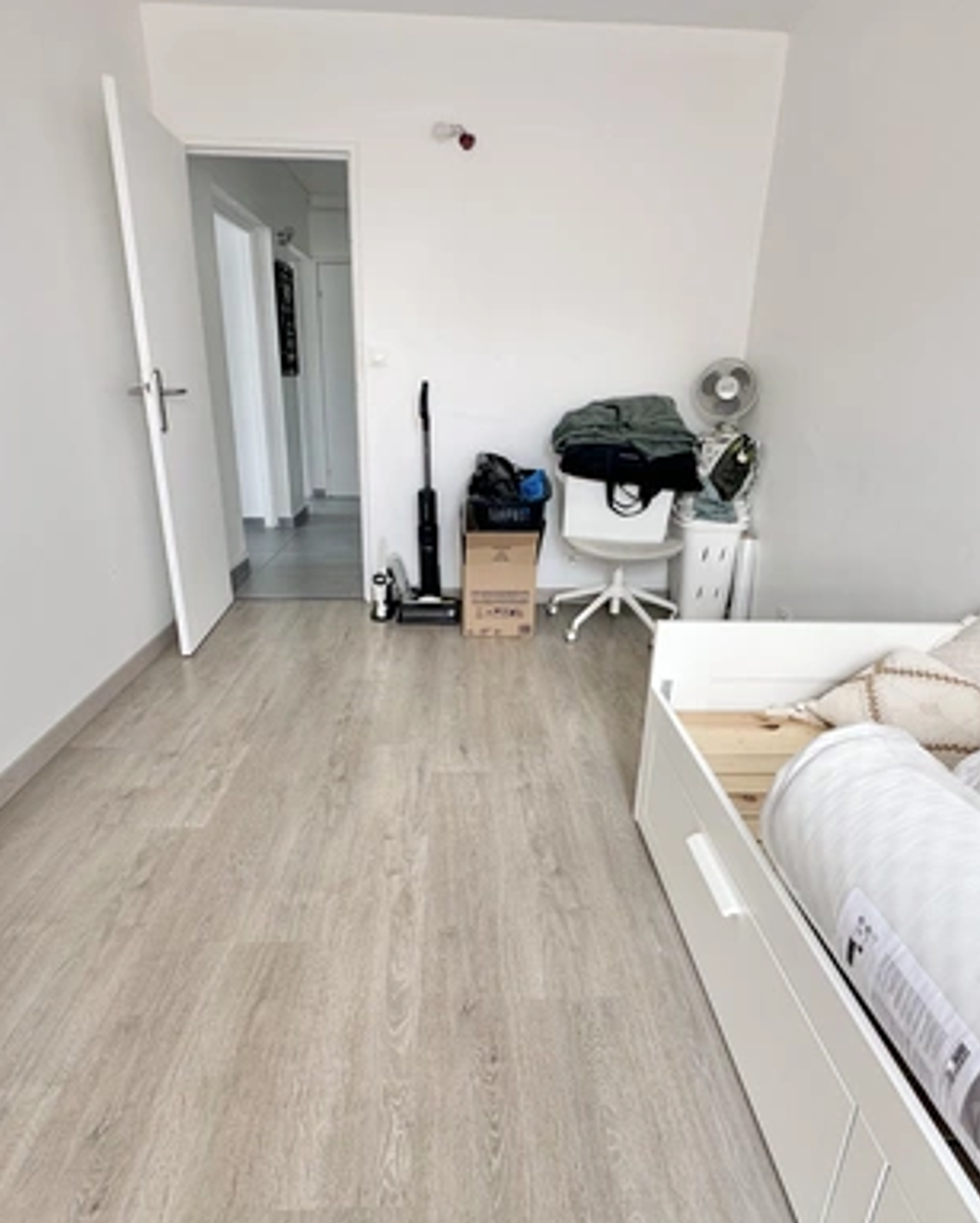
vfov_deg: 83.2
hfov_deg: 70.9
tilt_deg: -18.2
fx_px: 688
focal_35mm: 19
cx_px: 487
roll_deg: -1.5
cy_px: 610
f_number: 2.2
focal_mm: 2.22
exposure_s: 1/99
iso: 100
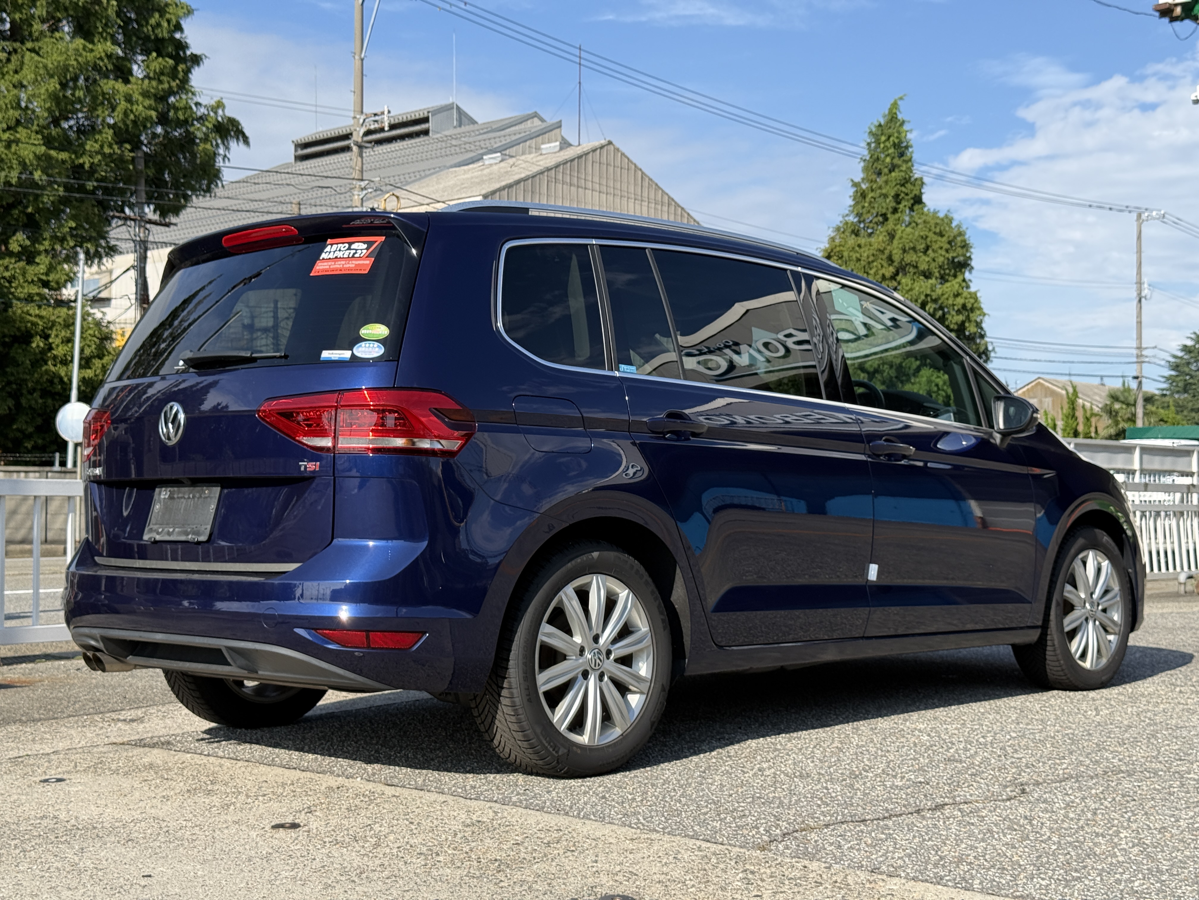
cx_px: 600
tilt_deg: +2.3
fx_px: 1663
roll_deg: -0.1
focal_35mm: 48
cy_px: 450
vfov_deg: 30.3
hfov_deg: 39.7
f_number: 1.78
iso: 64
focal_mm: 6.76
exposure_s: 1/2494
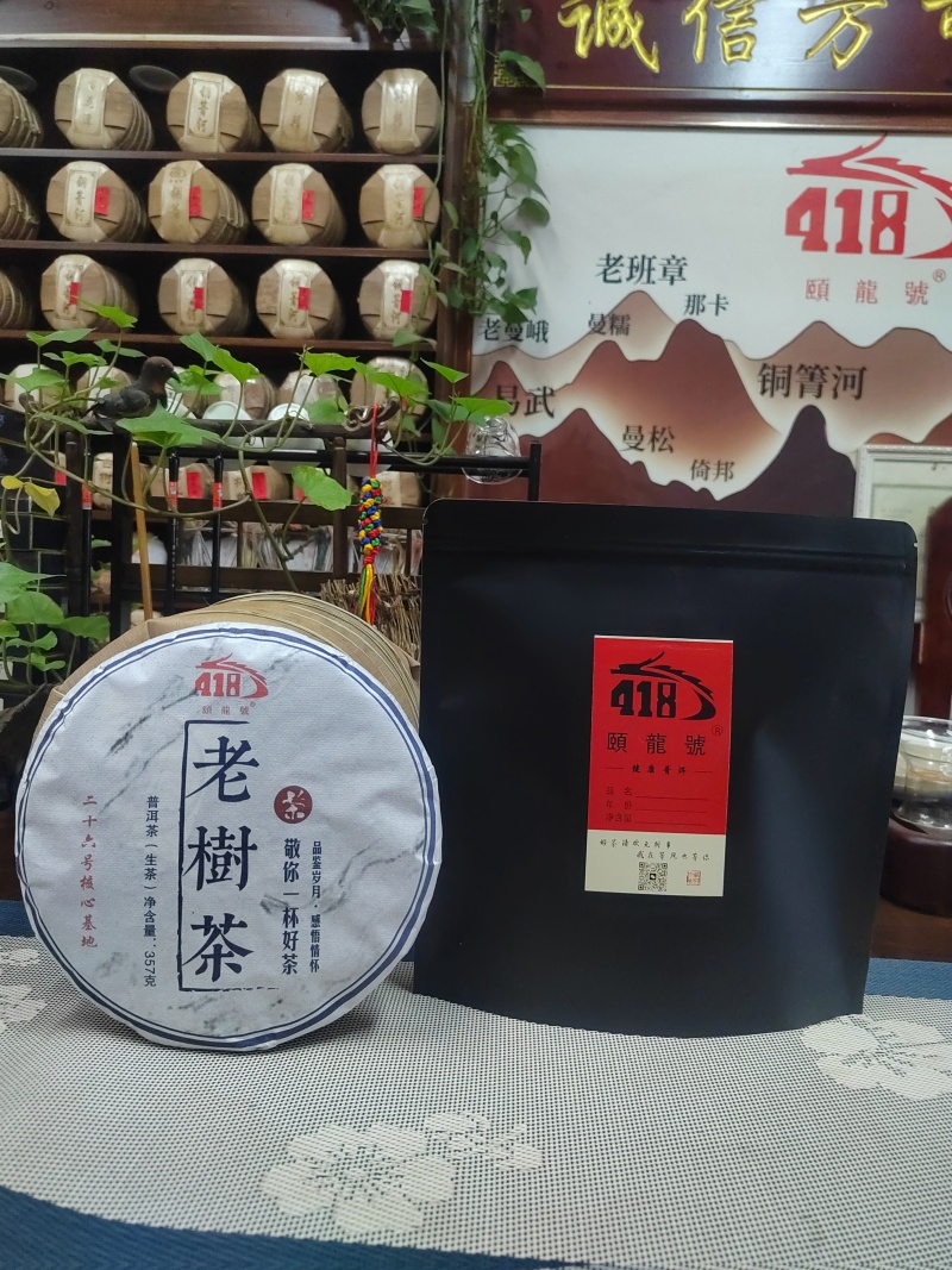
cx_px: 476
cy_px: 635
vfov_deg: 73.9
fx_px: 844
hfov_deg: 58.9
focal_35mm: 23
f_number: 1.9
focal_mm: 5.52
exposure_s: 1/100
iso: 2309
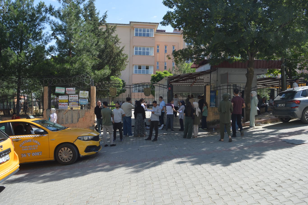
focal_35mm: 27
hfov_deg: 67.4
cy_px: 102
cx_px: 154
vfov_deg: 47.9
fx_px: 231
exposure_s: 1/200
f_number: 7.1
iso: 100
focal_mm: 18
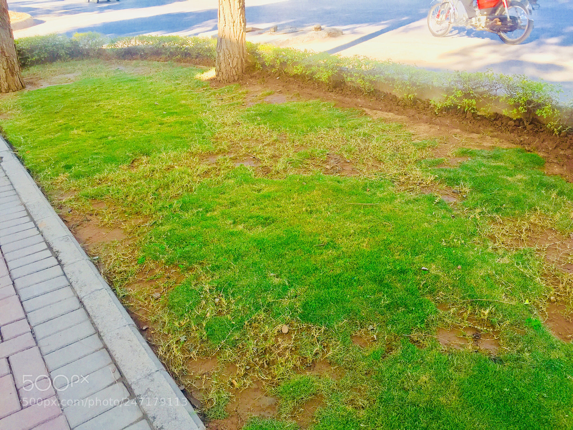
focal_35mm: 29
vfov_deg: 48.2
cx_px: 286
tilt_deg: -26.3
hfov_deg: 61.7
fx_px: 480
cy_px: 215
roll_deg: +3.9
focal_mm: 4.15
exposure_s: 1/238
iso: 32
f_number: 2.2
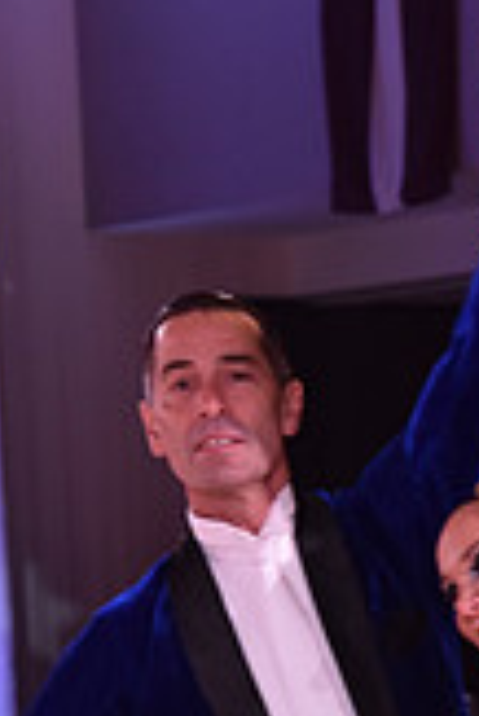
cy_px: 1076
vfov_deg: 8.1
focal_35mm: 249
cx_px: 477
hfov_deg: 5.5
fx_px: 4959
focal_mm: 70
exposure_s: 1/250
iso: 1250
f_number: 4.5
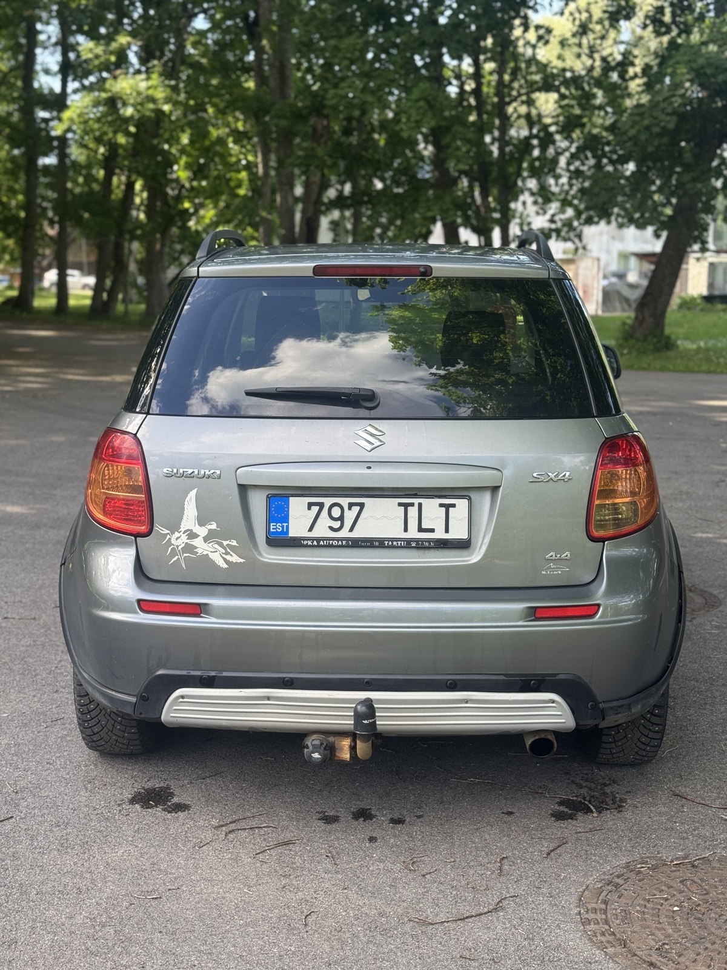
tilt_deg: -6.5
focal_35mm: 48
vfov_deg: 39.7
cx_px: 364
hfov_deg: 30.3
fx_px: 1344
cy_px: 485
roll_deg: +0.2
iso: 64
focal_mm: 6.76
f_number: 1.78
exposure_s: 1/457
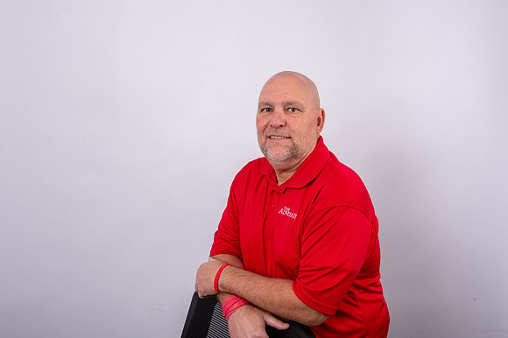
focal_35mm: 35
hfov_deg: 54.5
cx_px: 254
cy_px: 169
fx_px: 494
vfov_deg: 37.8
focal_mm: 35
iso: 100
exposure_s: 1/250
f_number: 9
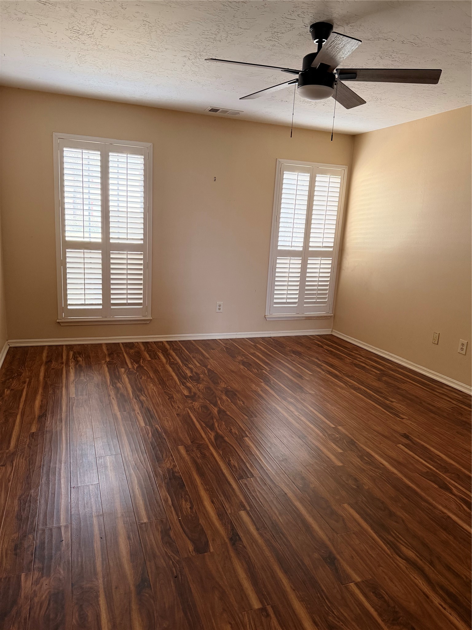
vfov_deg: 71.6
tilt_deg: -12.0
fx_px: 436
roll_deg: -3.8
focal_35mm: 24
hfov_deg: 56.8
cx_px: 236
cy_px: 315
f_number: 1.78
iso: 320
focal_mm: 6.76
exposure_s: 1/60
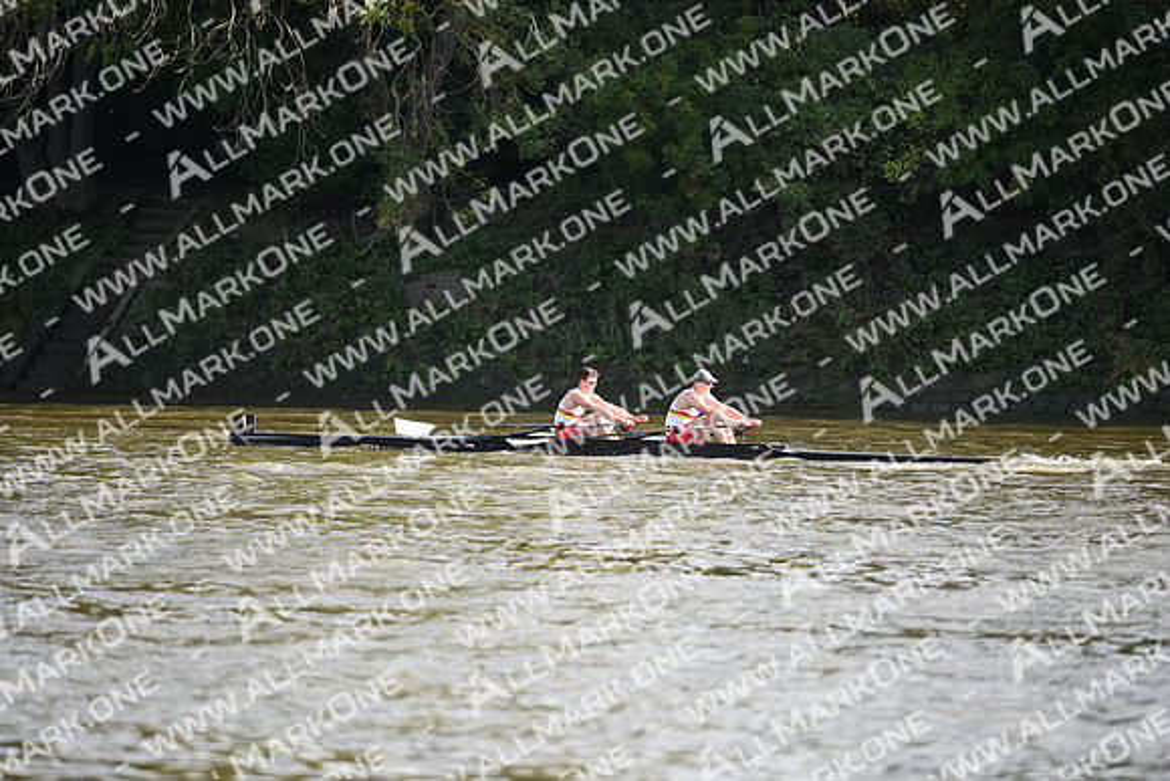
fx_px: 9752
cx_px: 585
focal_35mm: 300
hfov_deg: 6.9
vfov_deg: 4.6
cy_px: 390
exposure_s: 1/1600
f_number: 4
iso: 640
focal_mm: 300
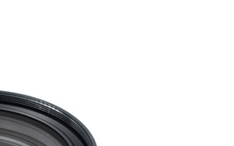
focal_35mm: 206
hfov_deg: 10.0
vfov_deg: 6.2
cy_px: 263
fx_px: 1314
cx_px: -44
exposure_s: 1/125
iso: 800
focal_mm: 55
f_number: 14
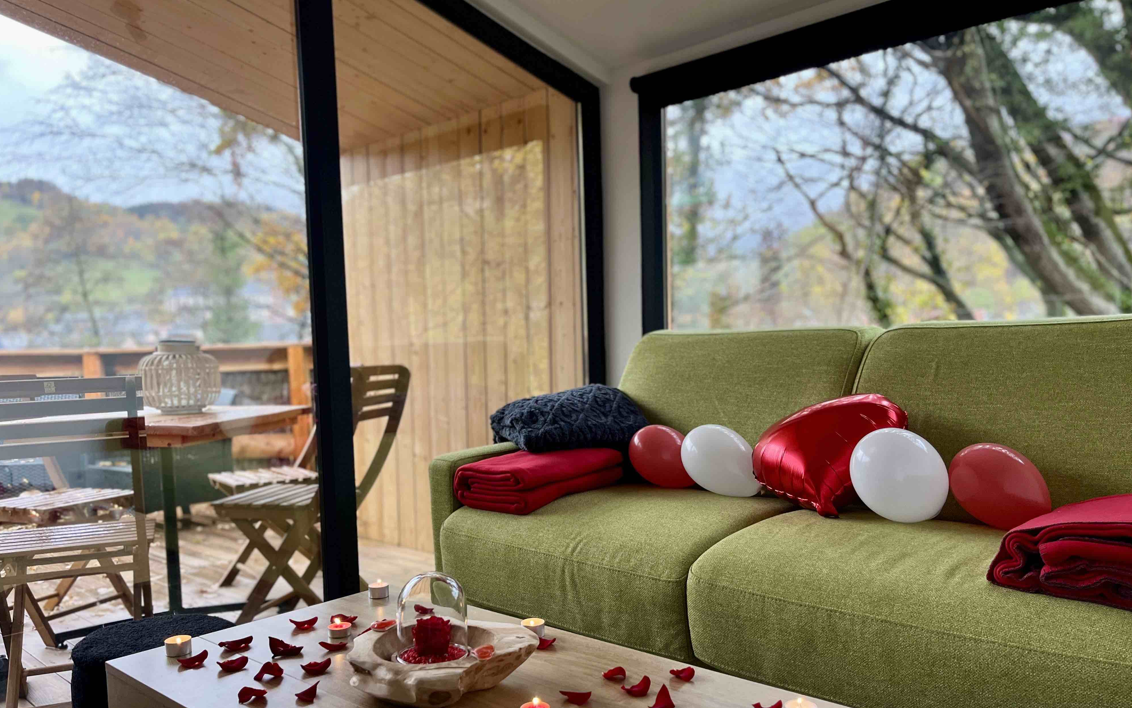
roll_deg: +1.4
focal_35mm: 28
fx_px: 864
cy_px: 403
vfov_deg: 44.4
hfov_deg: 66.5
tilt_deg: -3.7
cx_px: 564
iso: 125
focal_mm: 5.1
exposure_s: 1/79
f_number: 1.6
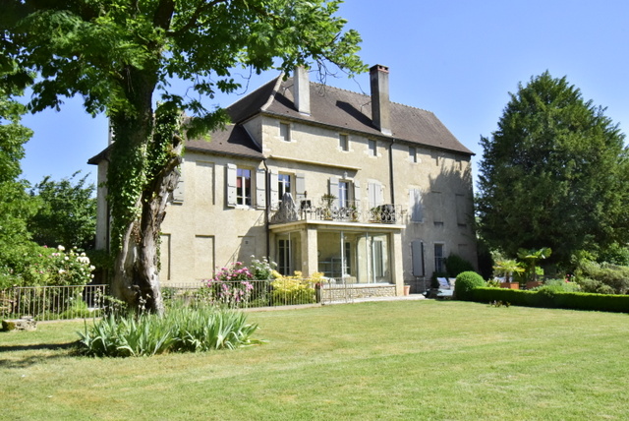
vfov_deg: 43.7
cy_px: 210
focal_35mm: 30
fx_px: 525
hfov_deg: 61.9
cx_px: 314
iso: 2500
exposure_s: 1/1000
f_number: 16
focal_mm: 20
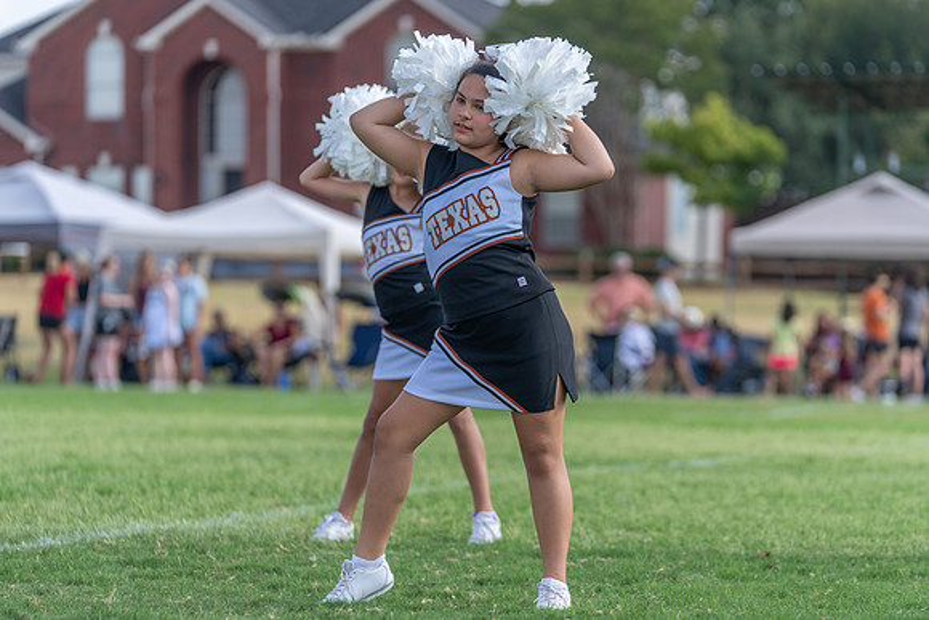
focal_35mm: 177
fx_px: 4557
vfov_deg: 7.8
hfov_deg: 11.6
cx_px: 464
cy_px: 310
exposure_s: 1/1000
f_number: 3.5
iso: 125
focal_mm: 167
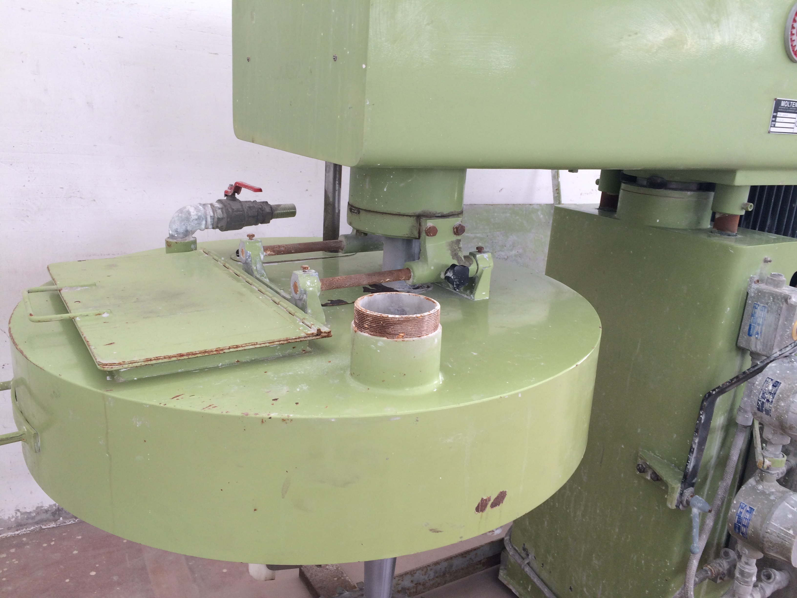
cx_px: 398
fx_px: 668
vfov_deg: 48.2
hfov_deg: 61.7
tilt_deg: -14.7
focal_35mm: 29
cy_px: 299
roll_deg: -5.1
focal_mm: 4.15
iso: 40
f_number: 2.2
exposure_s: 1/50
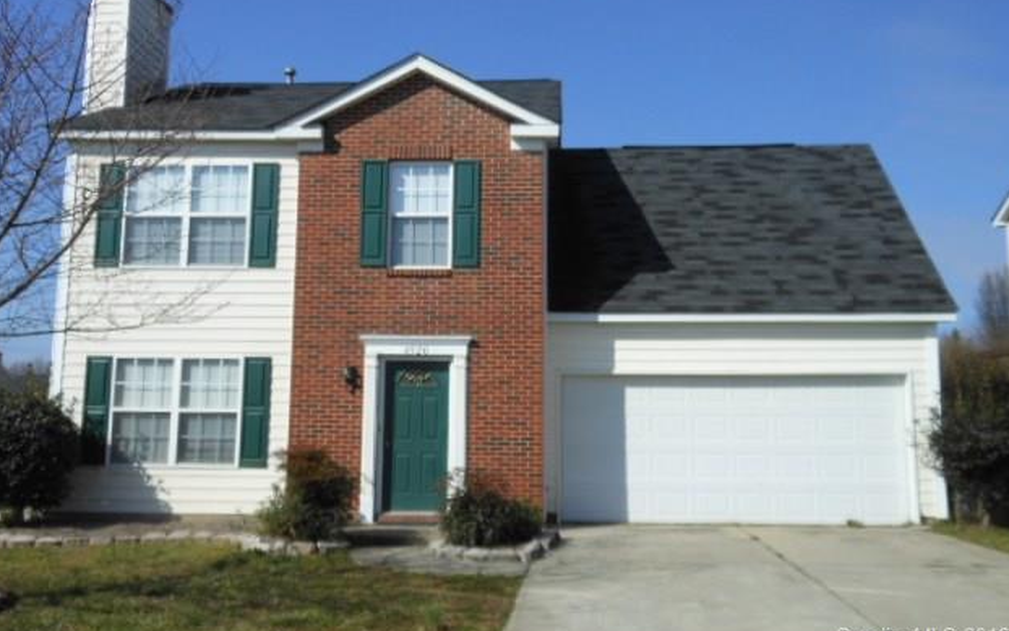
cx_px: 503
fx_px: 990
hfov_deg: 54.0
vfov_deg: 35.3
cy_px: 263
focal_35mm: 36
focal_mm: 6
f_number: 3.5
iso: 80
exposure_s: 1/1250
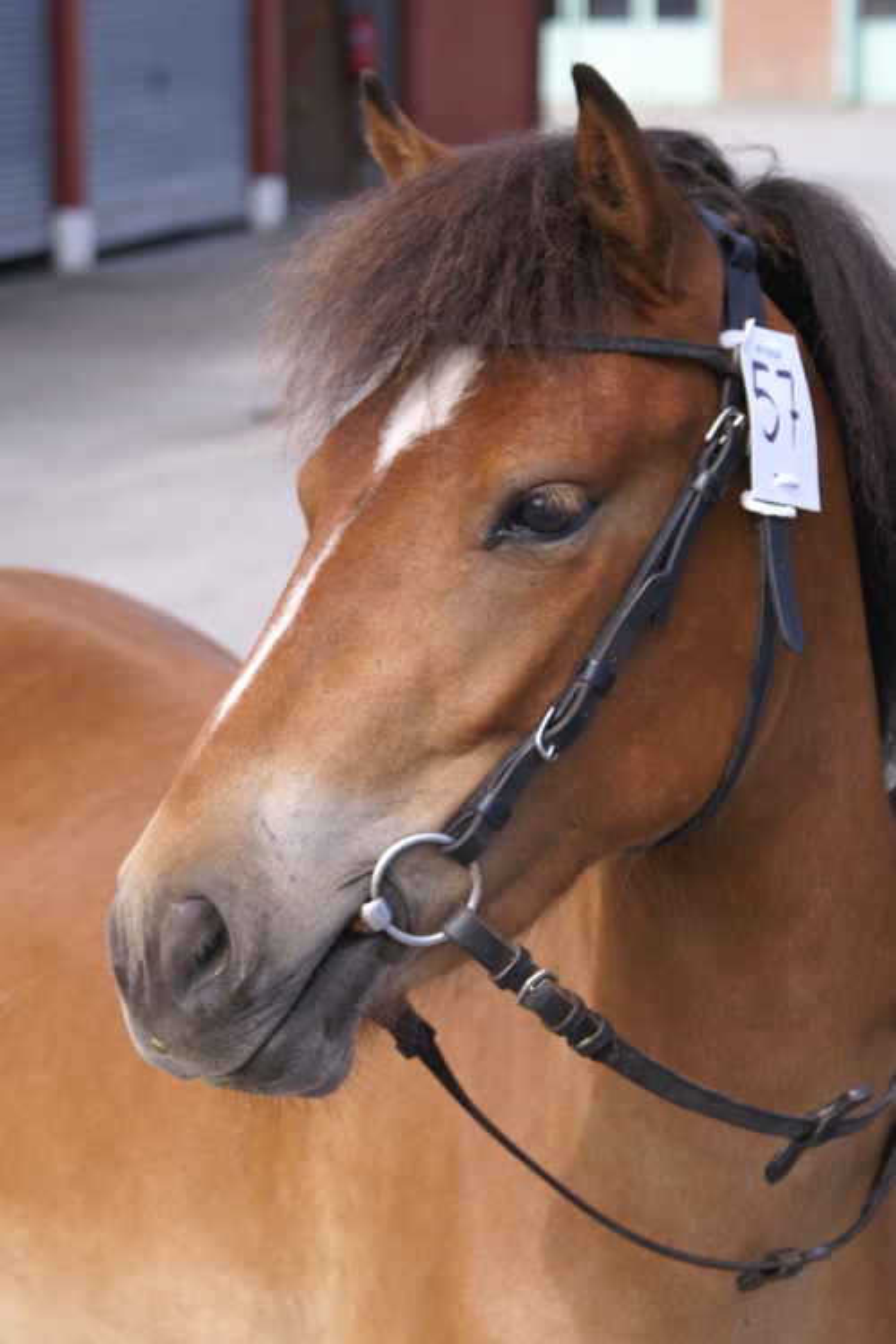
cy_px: 672
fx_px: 3920
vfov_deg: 19.5
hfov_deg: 13.0
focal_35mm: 105
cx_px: 448
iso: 100
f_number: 7.1
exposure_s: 1/160
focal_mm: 70
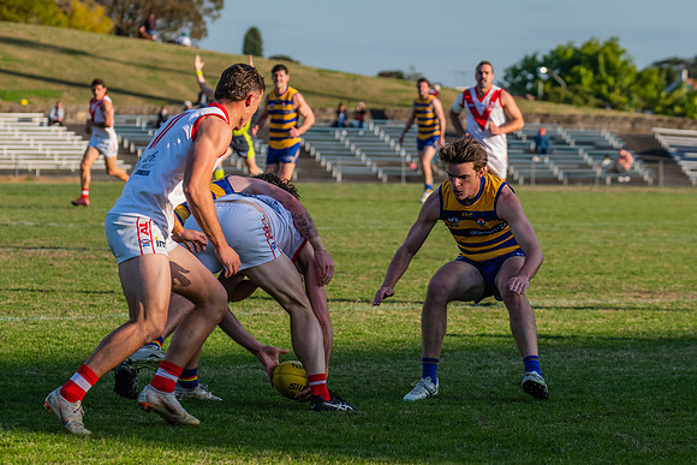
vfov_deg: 6.7
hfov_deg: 10.1
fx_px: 3946
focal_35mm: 204
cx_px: 298
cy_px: 205
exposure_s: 1/1600
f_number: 6.3
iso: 800
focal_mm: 170
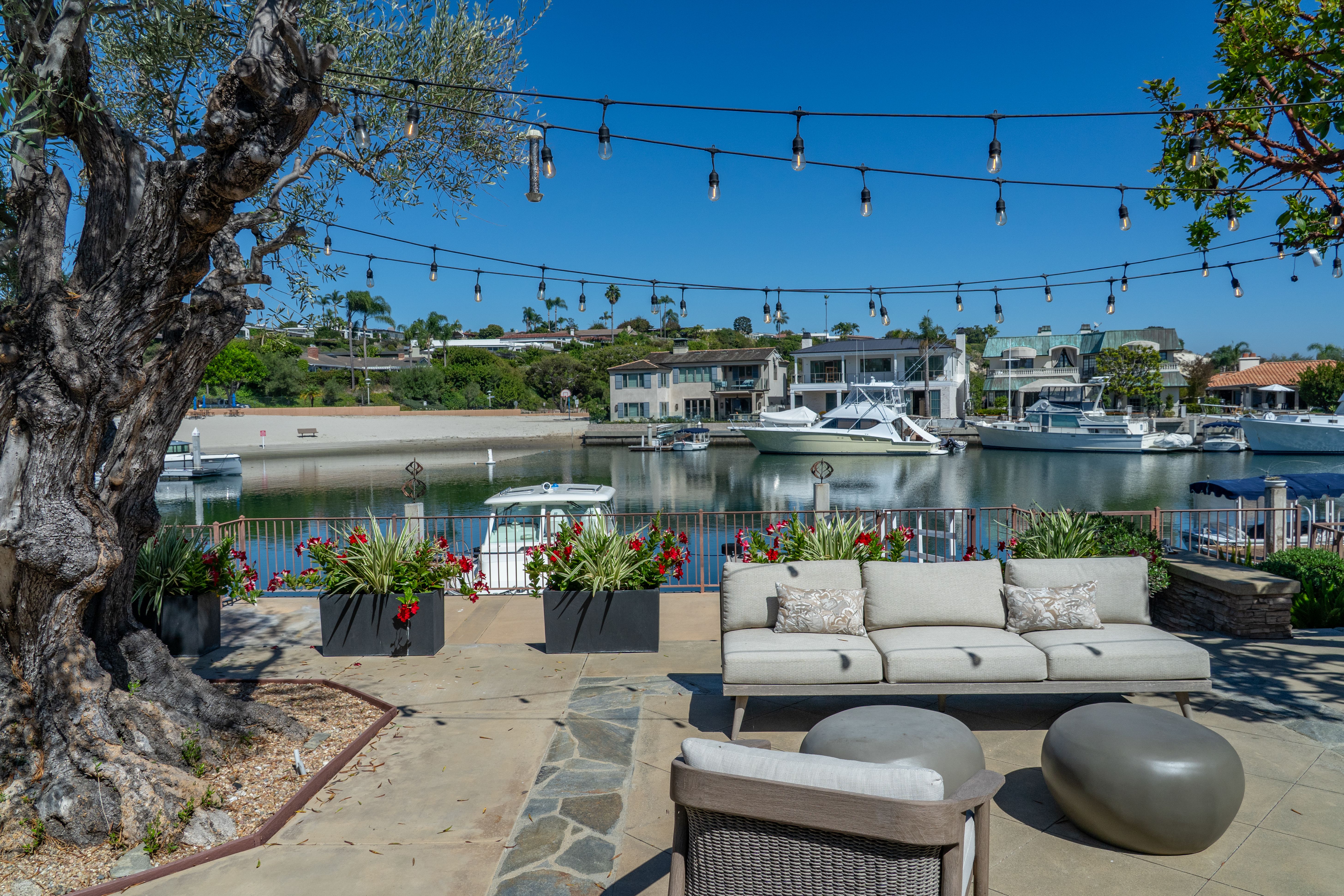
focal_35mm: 24
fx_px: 896
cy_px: 448
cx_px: 672
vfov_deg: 53.1
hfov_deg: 73.7
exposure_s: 1/1000
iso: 500
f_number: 11
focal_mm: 24
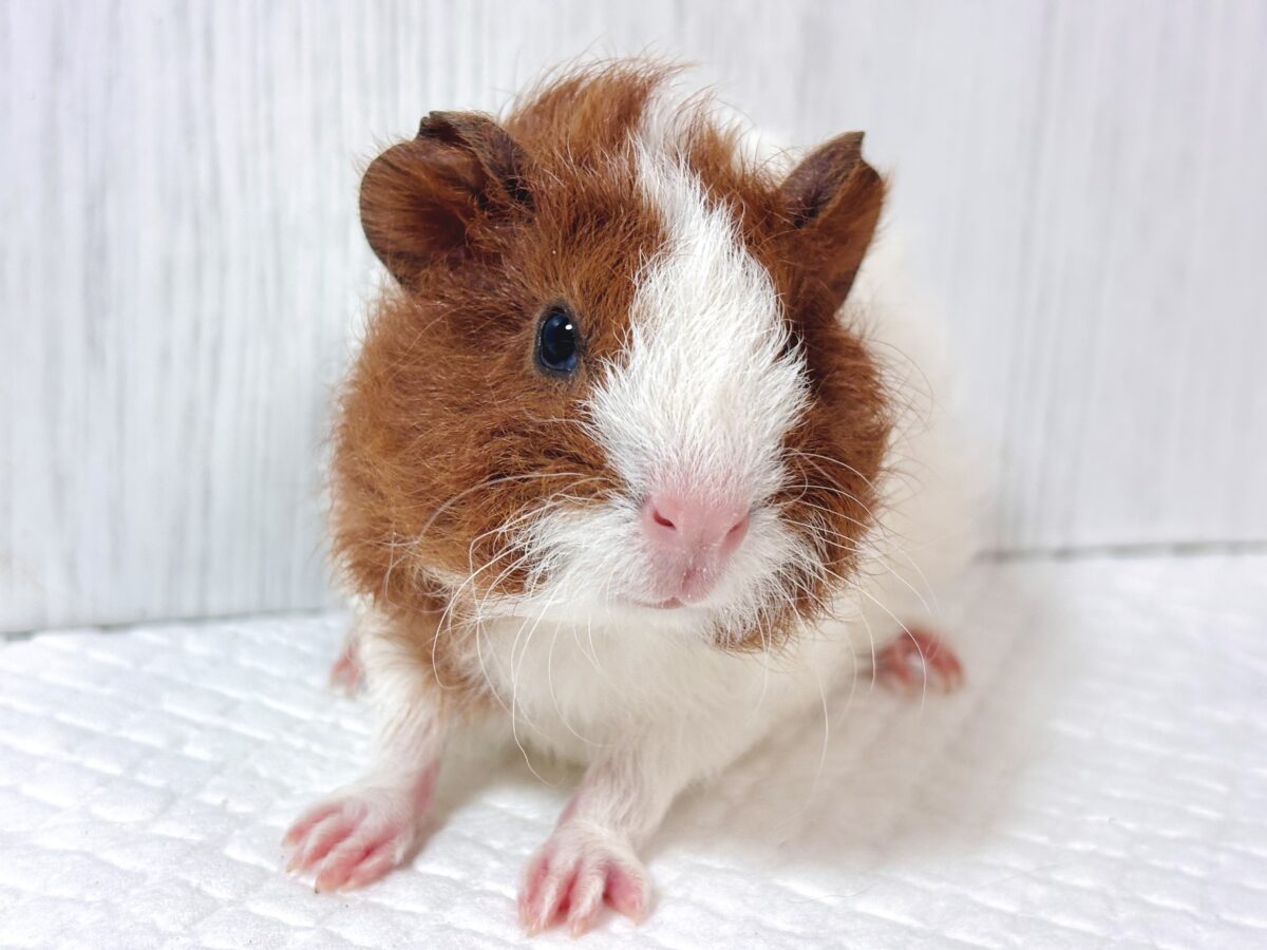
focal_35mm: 52
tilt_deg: -16.7
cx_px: 634
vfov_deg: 28.0
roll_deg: -6.0
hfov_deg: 36.8
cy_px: 475
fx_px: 1903
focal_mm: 5.96
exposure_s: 1/100
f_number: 1.6
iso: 50
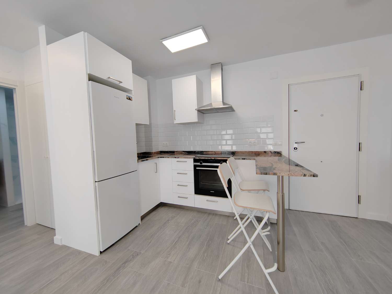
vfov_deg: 89.9
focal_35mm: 13
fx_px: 147
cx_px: 196
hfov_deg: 106.2
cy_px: 147
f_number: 2.2
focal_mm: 2.16
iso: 200
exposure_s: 1/50
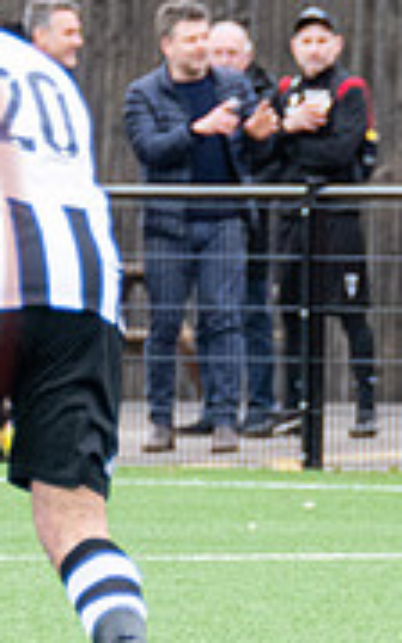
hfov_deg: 1.1
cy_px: 269
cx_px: -331
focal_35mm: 1240
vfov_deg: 1.7
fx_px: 21719
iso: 800
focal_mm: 165
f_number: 4
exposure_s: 1/1000
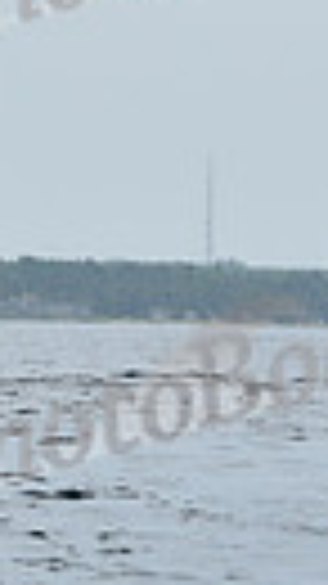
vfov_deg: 4.6
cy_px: -238
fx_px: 7215
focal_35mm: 466
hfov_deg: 2.6
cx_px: -321
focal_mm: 100
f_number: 6.3
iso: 250
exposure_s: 1/800
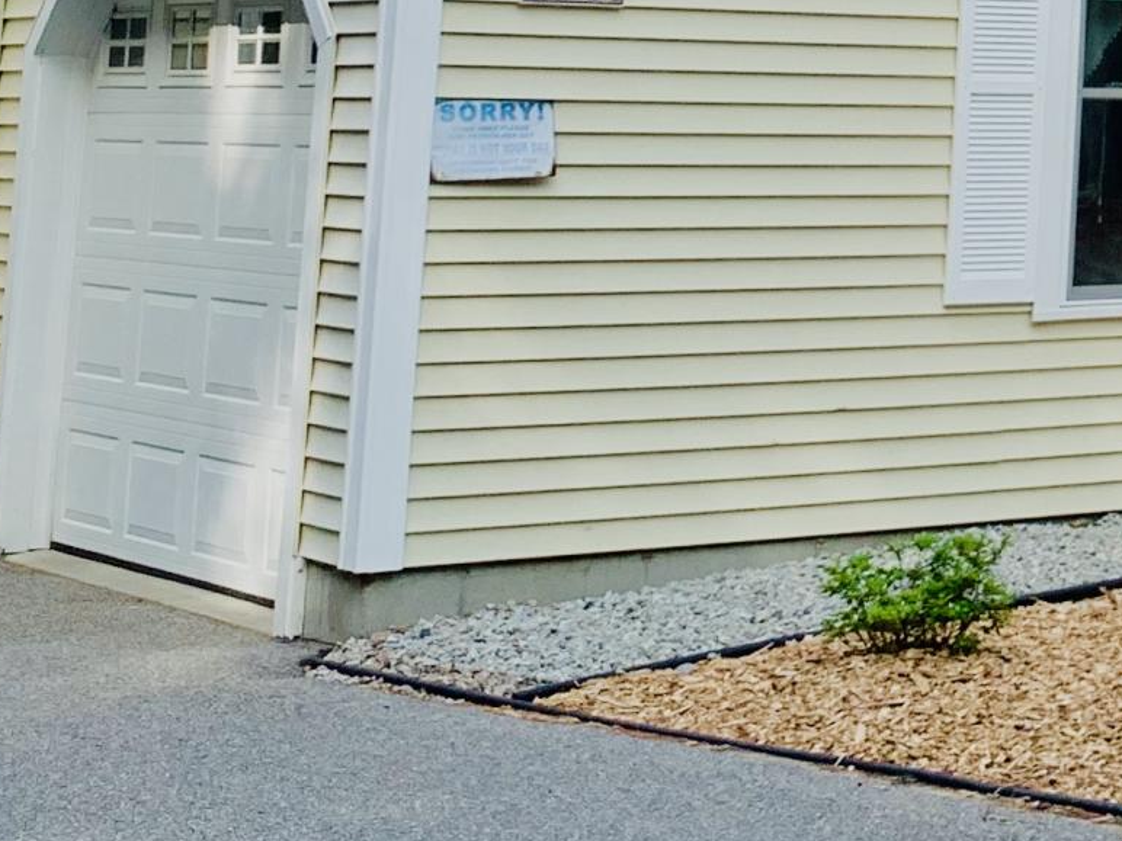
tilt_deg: +8.8
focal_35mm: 101
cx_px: 1693
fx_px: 3274
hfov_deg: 17.5
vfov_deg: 13.9
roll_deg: -1.2
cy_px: -344
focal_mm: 4.25
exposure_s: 1/1513
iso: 25
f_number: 1.8
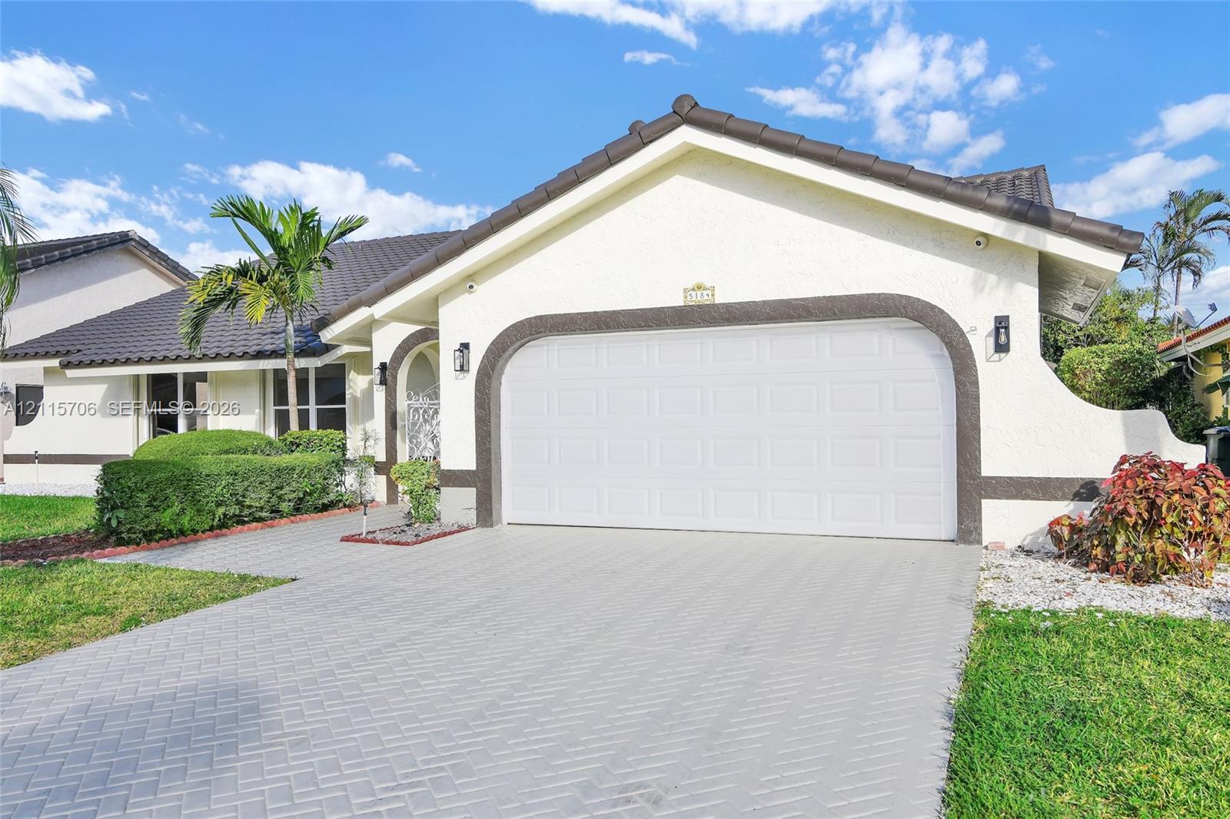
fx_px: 956
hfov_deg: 65.5
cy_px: 410
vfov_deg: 46.4
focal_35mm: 28
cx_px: 615
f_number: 11
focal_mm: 28
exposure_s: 1/500
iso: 200
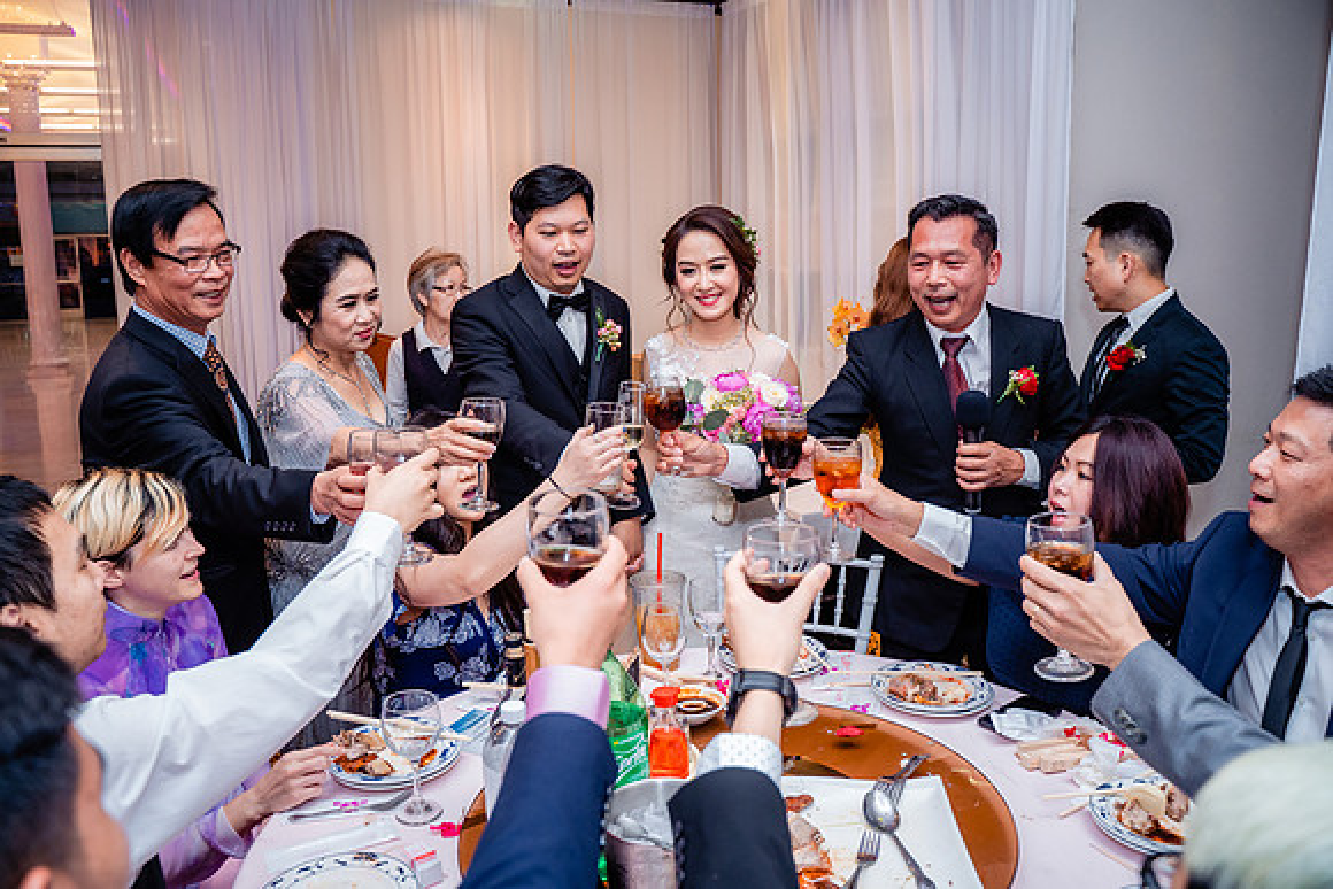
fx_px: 1037
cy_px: 444
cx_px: 666
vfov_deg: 46.4
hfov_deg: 65.5
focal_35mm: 28
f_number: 4.5
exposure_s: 1/200
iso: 1600
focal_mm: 28
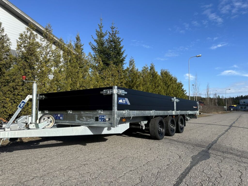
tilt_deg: +4.9
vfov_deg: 56.8
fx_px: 172
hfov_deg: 71.6
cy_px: 93
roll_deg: -1.0
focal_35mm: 24
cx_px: 124
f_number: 1.78
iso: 80
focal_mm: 6.86
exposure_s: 1/3597
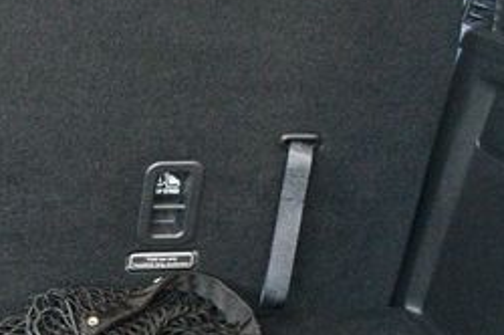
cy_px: 268
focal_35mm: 100
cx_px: -85
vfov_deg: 13.6
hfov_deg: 19.4
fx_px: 1398
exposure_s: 1/60
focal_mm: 26
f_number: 3.8
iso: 12800
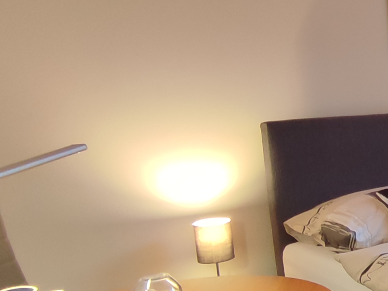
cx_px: 555
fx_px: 617
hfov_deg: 26.8
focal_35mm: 55
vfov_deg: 26.6
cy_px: 169
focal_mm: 1.65
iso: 139
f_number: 2.2
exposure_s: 1/33
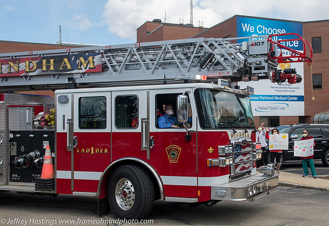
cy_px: 117
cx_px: 228
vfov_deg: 27.7
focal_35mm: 50
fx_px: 457
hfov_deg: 38.9
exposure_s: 1/2500
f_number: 5.6
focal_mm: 24
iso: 500
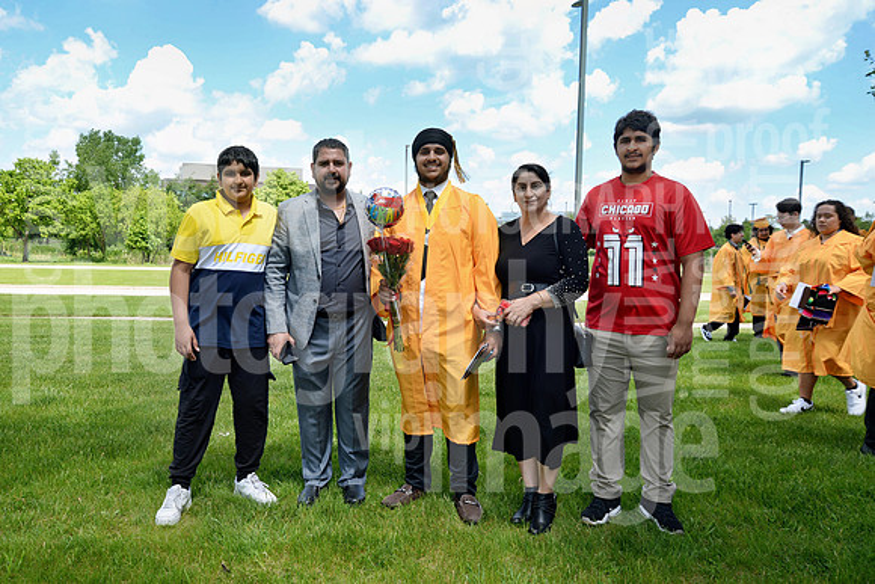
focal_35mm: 32
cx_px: 438
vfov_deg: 41.1
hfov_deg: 58.7
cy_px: 292
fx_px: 778
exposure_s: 1/100
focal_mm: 32
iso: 100
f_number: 8
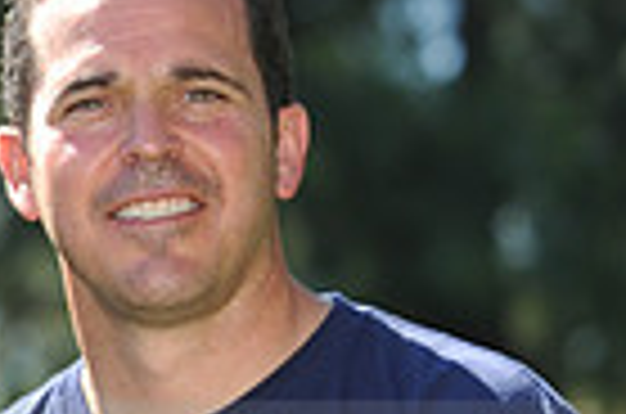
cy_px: 459
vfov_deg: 3.6
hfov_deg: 5.3
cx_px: -275
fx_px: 6662
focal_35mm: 384
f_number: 4
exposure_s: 1/640
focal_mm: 92
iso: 200
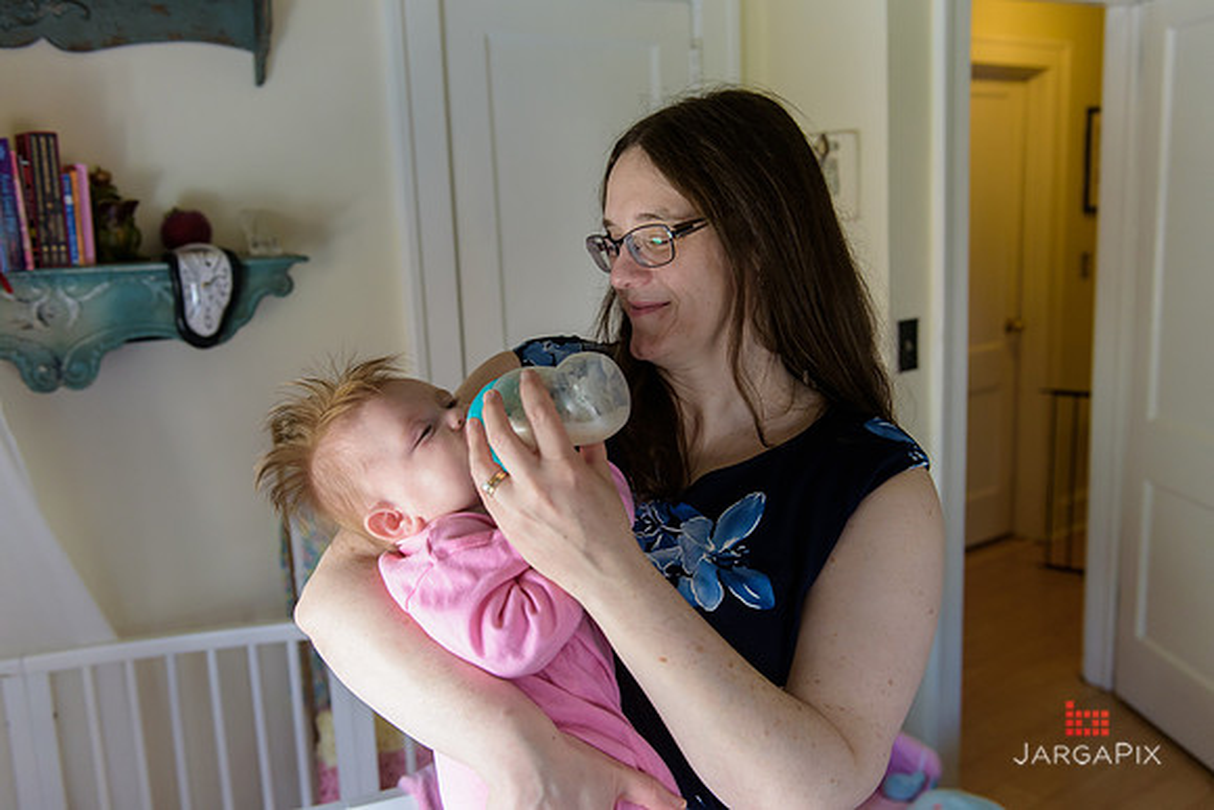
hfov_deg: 58.7
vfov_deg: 41.1
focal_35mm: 32
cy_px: 405
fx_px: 1079
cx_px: 607
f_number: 3.2
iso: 1600
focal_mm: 32
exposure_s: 1/250
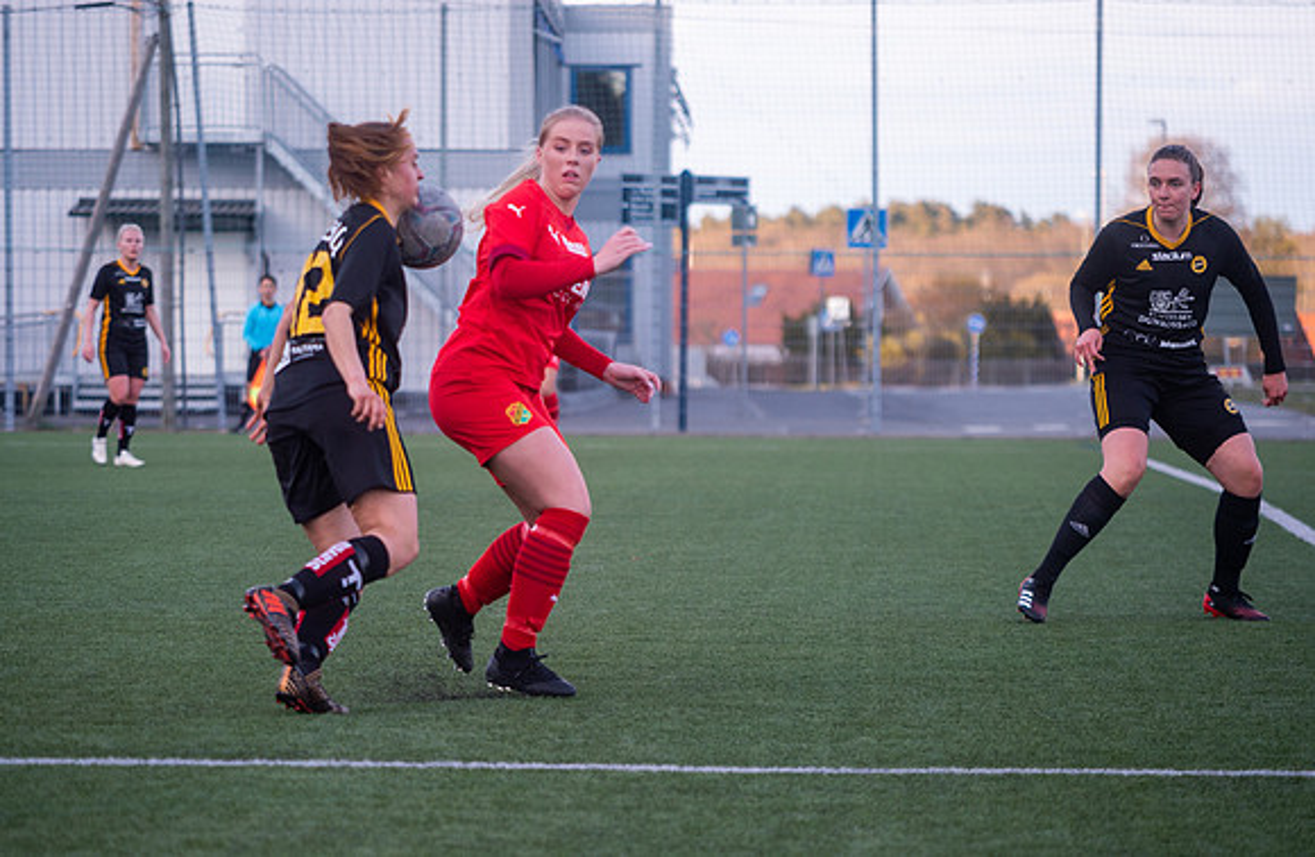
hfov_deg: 12.8
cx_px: 554
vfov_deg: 8.4
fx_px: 5855
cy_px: 507
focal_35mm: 161
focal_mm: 135
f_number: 4.5
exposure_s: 1/640
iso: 800
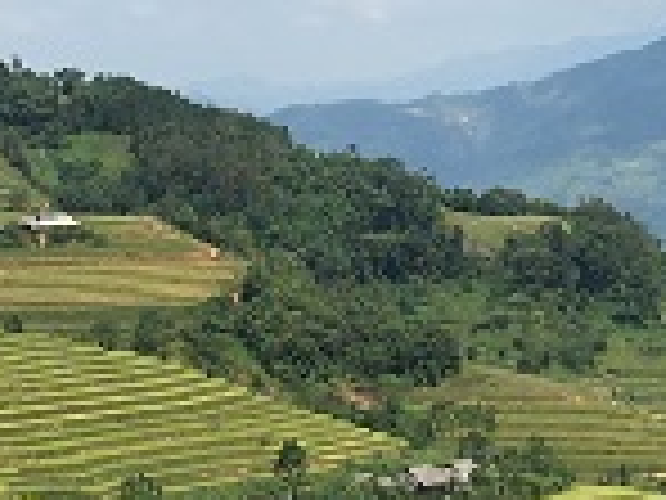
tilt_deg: -4.4
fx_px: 2828
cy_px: 365
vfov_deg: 10.1
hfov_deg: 13.4
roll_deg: +0.5
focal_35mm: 147
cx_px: 459
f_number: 2.2
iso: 25
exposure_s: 1/1425
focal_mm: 4.15
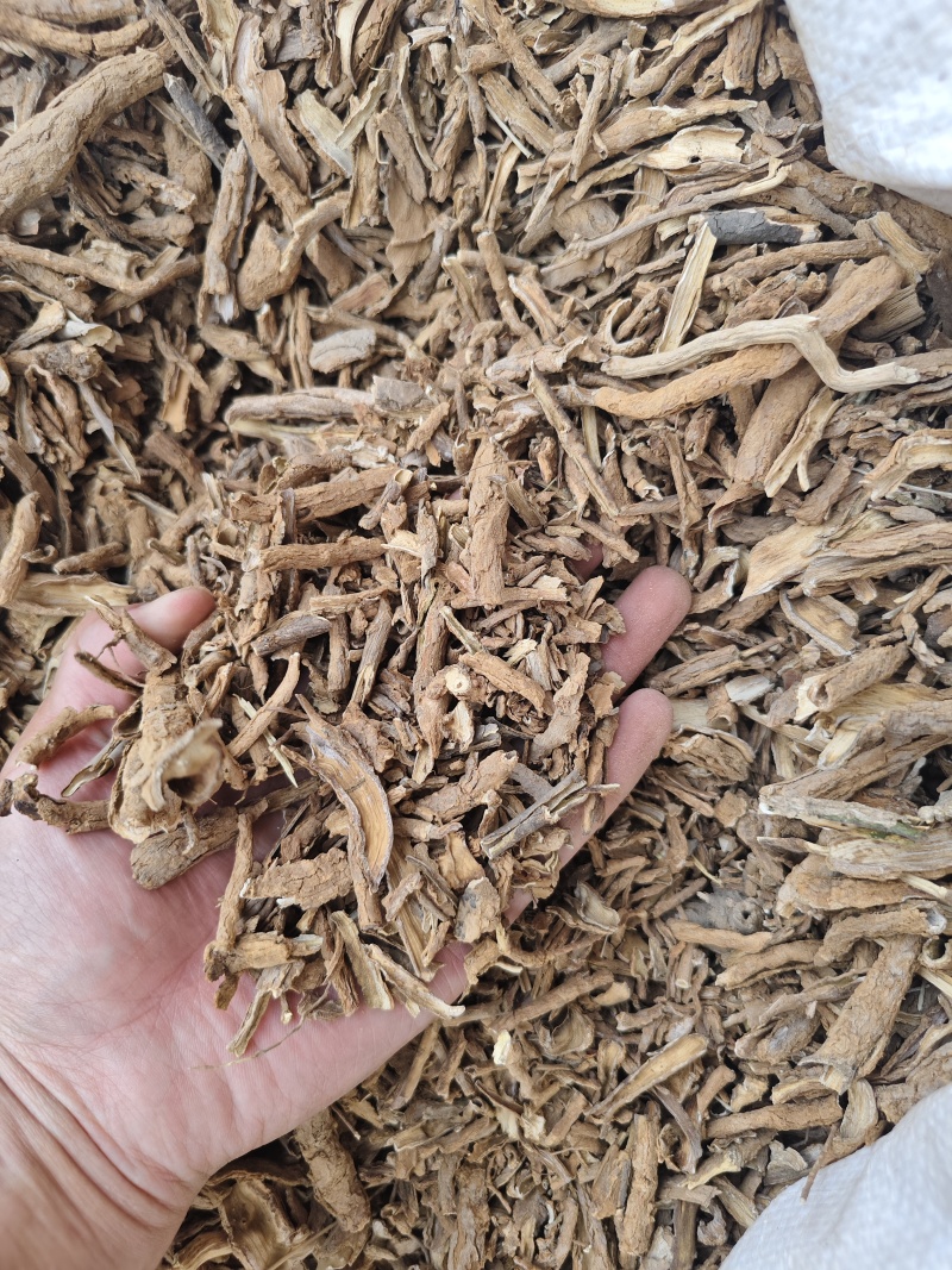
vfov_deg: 73.9
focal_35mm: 23
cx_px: 476
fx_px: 844
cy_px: 635
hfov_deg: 58.9
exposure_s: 1/626
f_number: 1.88
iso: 400
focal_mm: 5.56
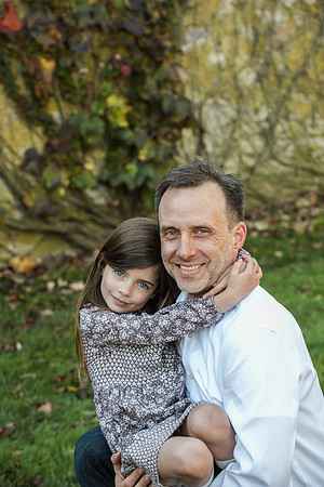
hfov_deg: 11.8
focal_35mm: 116
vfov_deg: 17.6
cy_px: 244
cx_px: 162
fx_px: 1566
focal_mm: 116
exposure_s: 1/80
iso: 500
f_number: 7.1
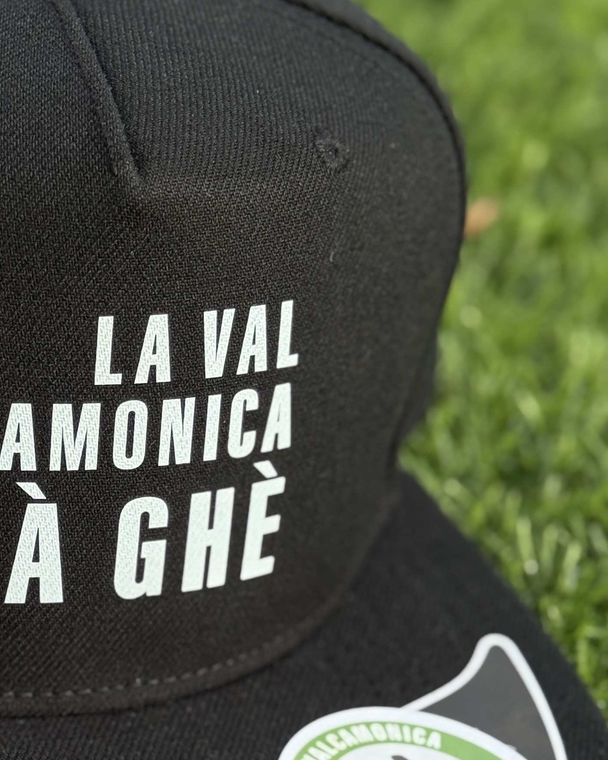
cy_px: 514
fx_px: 2429
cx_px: 55
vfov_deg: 17.7
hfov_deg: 14.1
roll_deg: -8.6
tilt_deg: -34.2
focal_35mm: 108
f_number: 1.78
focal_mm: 6.76
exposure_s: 1/1377
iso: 64
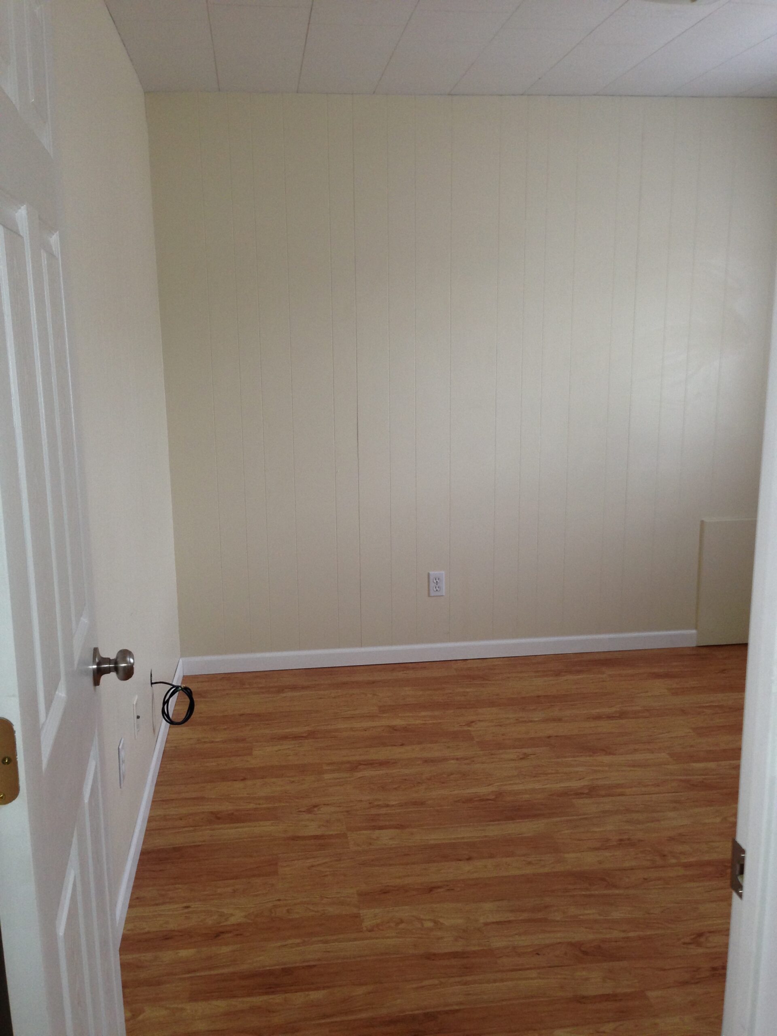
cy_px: 518
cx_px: 388
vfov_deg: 55.4
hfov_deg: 42.9
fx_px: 988
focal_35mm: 33
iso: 100
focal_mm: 4.12
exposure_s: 1/20
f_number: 2.4
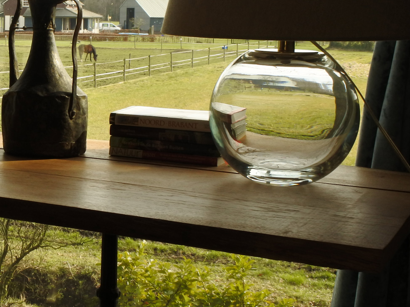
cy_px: 105
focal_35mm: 74
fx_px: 877
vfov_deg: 19.8
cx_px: -77
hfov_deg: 24.0
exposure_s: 1/60
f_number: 9
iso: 160
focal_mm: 10
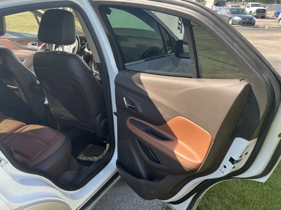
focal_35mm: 28
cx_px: 140
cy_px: 105
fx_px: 227
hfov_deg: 63.4
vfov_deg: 49.7
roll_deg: -1.4
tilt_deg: -23.8
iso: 20
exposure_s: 1/222
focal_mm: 3
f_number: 1.8
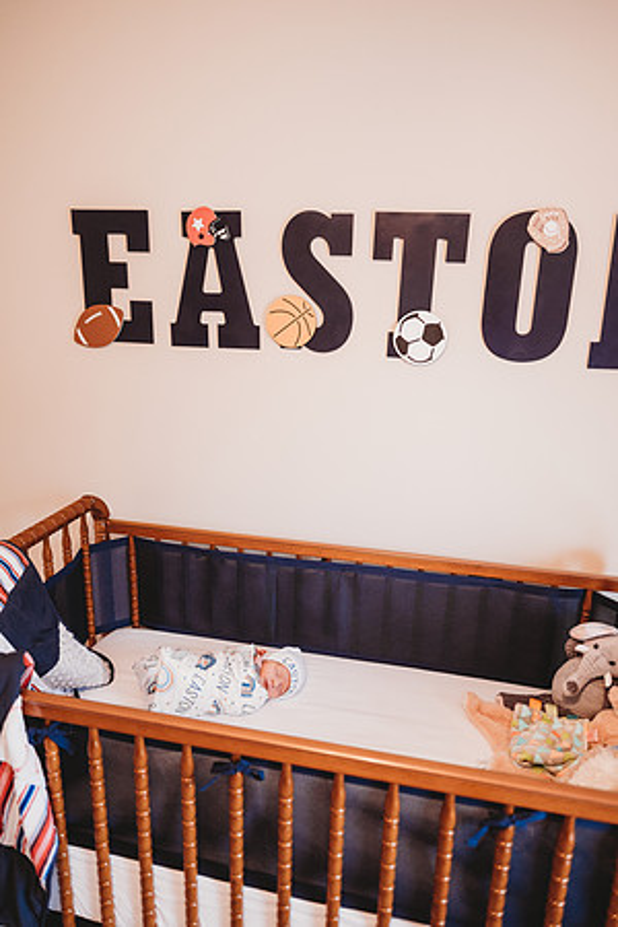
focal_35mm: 24
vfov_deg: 73.7
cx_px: 309
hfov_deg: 53.1
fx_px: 618
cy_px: 464
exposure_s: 1/160
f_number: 2.2
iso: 1000
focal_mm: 24
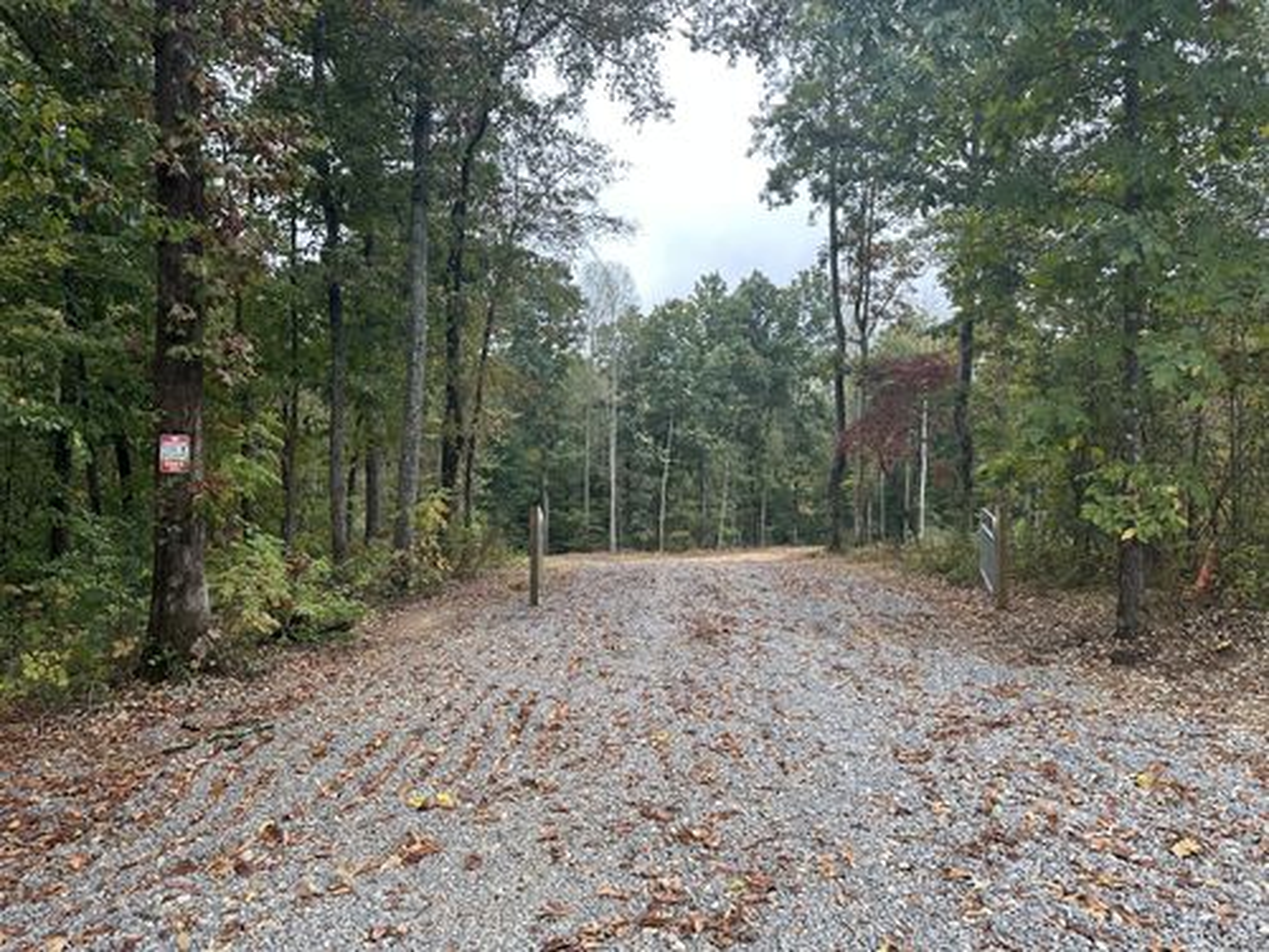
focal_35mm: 24
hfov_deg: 71.6
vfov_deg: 56.8
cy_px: 476
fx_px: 880
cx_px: 634
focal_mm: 6.86
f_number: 1.78
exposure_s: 1/184
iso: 80
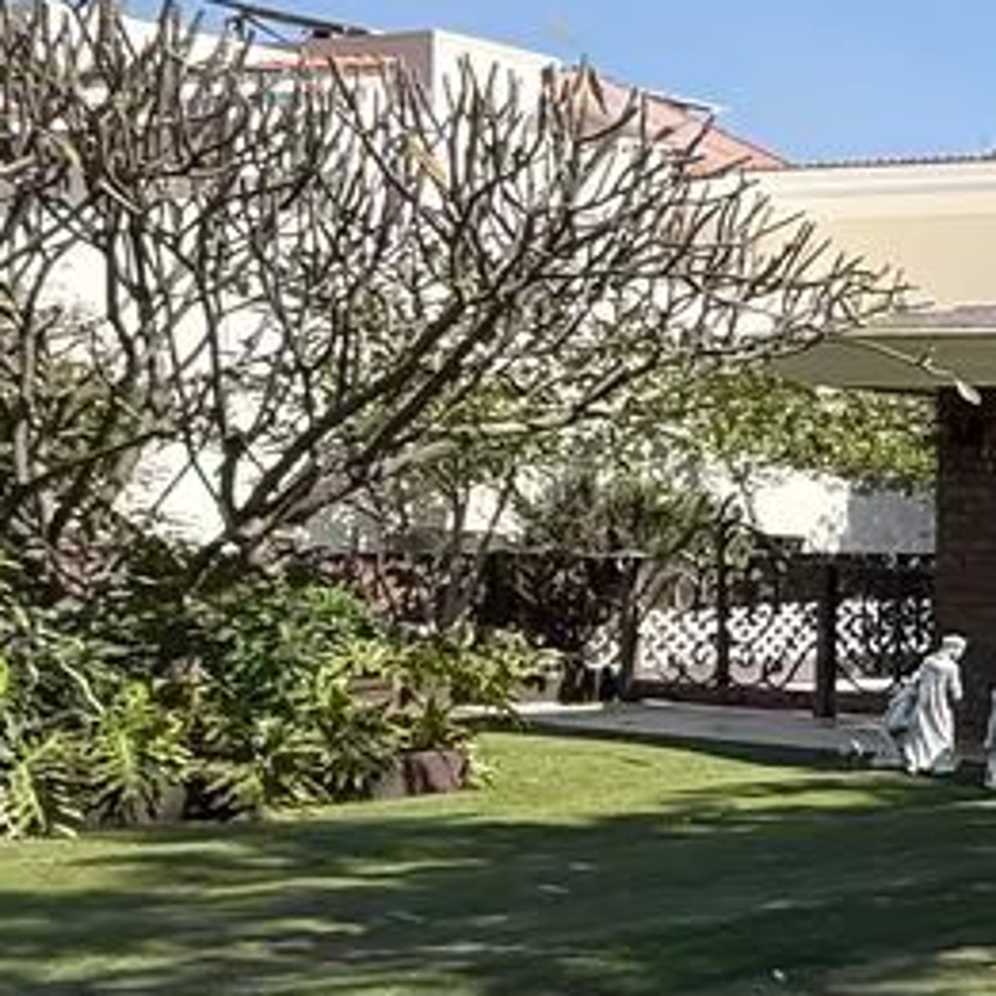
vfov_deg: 30.0
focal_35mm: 57
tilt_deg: +0.7
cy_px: 550
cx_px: 2065
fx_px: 1856
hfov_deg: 18.1
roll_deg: -2.7
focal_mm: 2.22
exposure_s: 1/820
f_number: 2.2
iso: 64
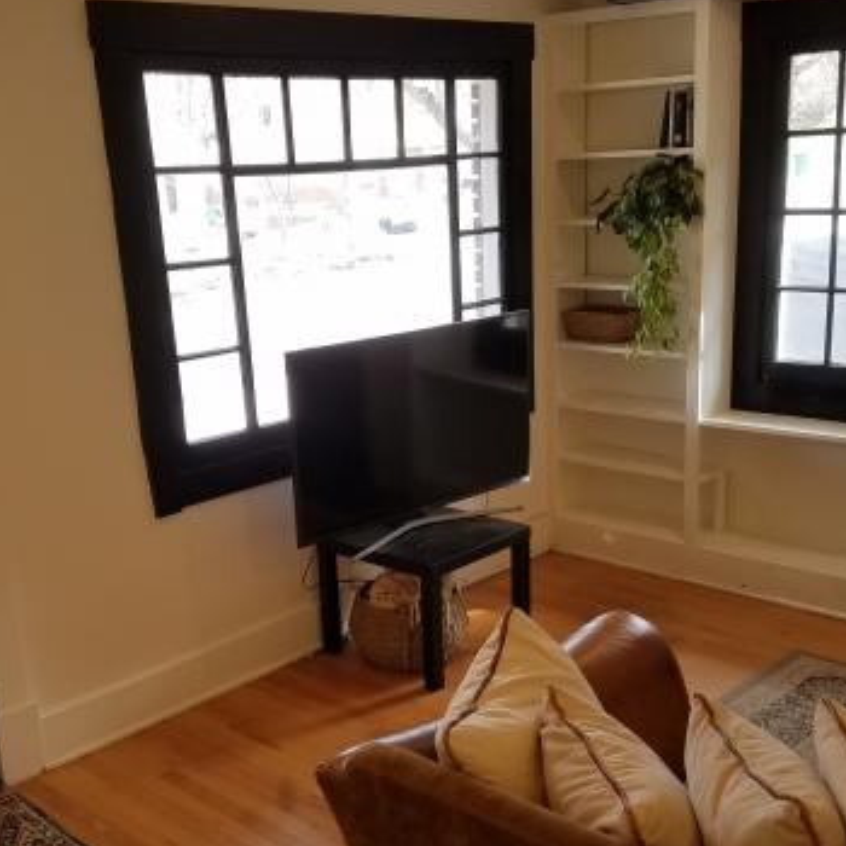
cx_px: 375
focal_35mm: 42
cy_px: 467
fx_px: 1161
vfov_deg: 40.0
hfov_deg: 40.0
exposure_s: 1/120
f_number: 1.7
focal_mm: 4.2
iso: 64
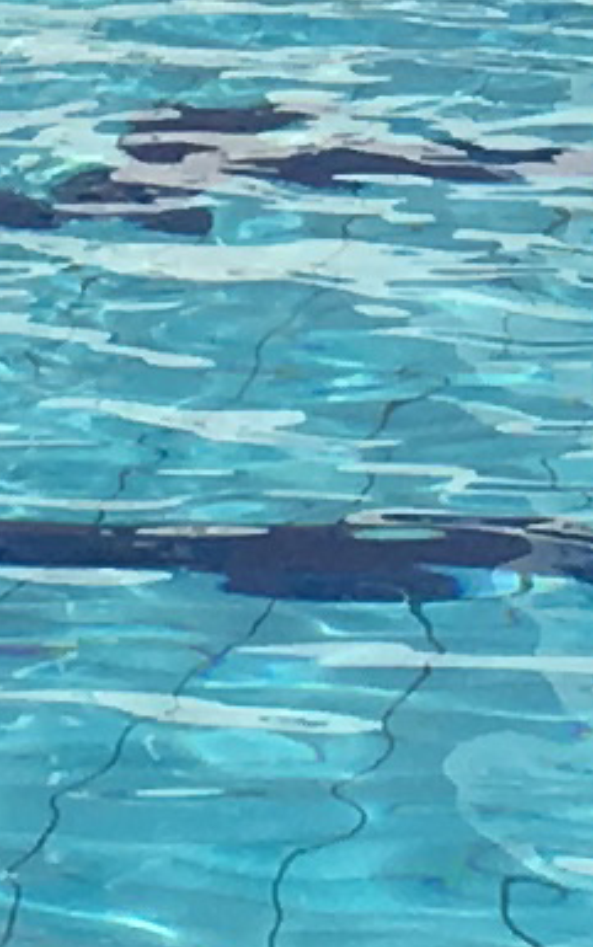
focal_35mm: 322
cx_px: 748
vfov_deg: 6.4
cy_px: -551
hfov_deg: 4.1
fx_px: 8317
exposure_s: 1/4049
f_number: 2.2
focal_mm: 4.15
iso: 25
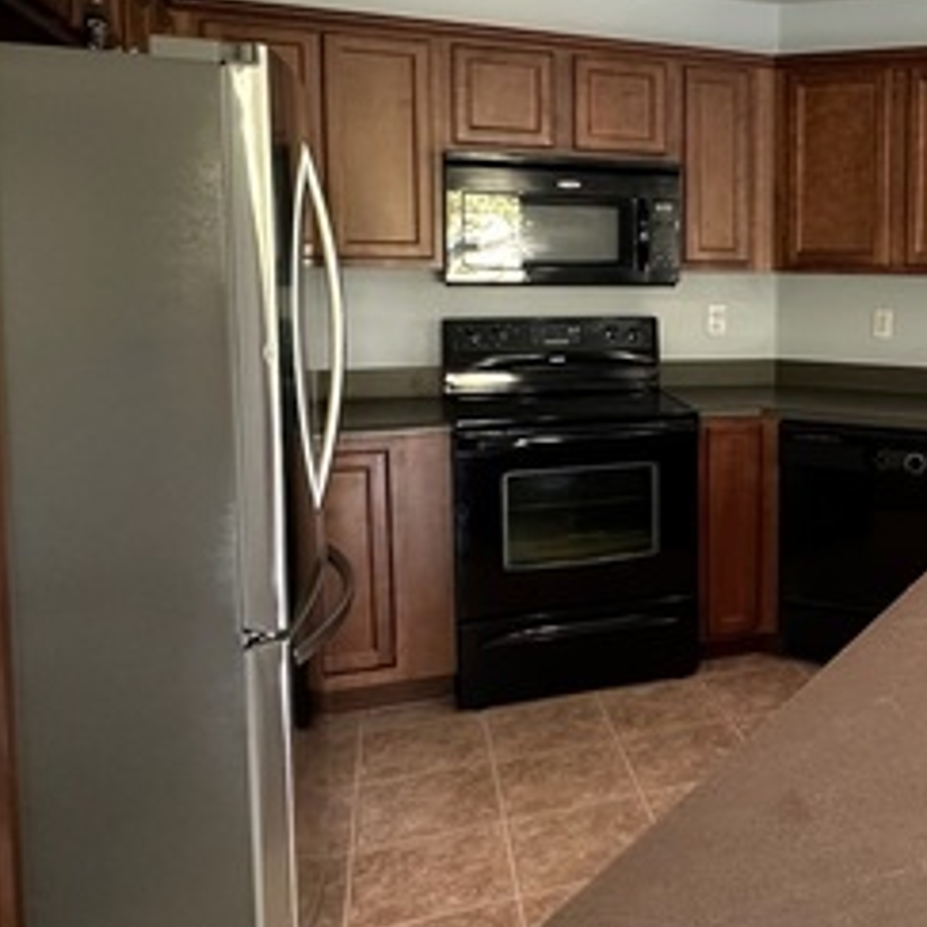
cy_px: 351
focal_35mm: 34
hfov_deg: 43.5
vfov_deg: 48.0
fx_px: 1030
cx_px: 864
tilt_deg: -5.2
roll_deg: -1.2
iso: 250
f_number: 2.2
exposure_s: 1/60
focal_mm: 2.22
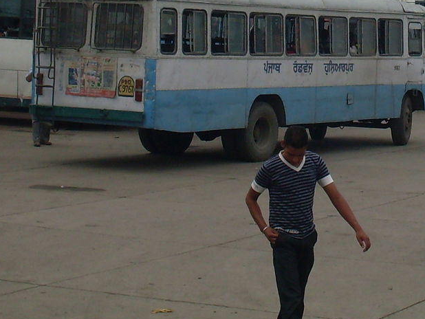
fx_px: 1449
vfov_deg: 12.2
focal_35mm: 118
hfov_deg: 16.5
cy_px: -90
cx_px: 370
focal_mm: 6.3
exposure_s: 1/350
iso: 80
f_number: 8.4
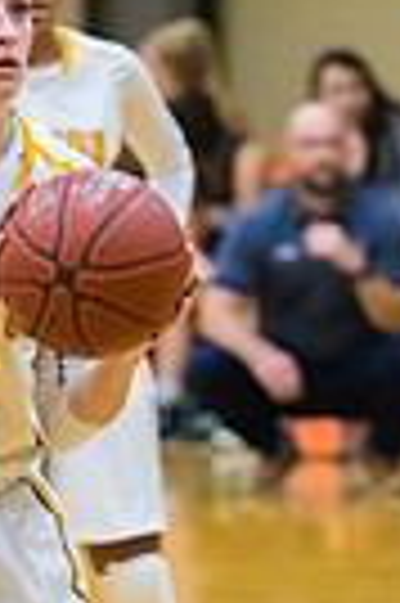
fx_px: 10543
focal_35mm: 631
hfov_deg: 2.2
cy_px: 482
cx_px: -85
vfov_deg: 3.3
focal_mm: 125
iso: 3200
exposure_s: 1/400
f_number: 2.8
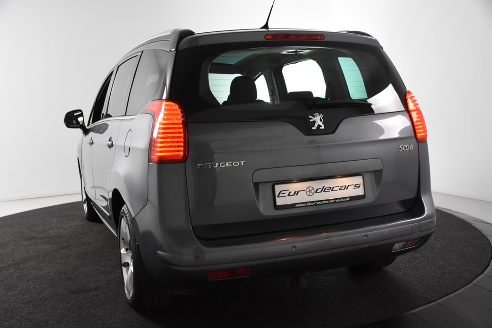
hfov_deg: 49.6
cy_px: 164
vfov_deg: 34.2
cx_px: 246
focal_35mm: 39
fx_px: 533
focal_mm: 26
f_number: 5
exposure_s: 1/100
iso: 1600
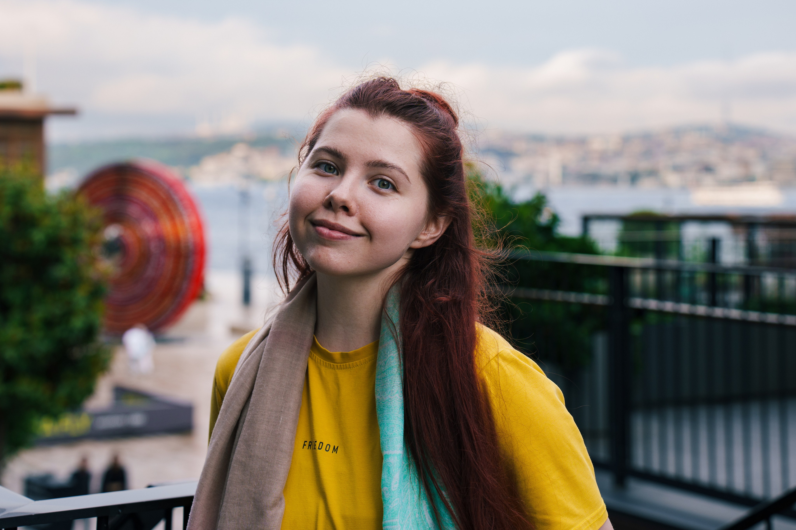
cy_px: 192
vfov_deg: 16.9
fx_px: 1782
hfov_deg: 25.2
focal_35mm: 81
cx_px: 416
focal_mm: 63
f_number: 4
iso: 160
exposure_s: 1/320
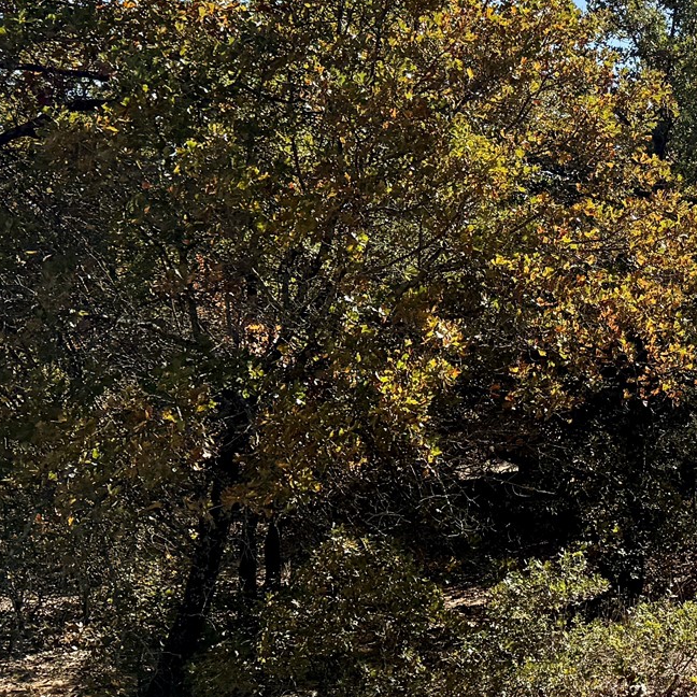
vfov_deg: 25.6
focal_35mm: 67
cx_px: 998
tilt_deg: +4.8
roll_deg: -2.4
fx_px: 1526
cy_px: 229
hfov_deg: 22.0
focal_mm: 6.76
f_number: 1.78
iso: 80
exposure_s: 1/4975
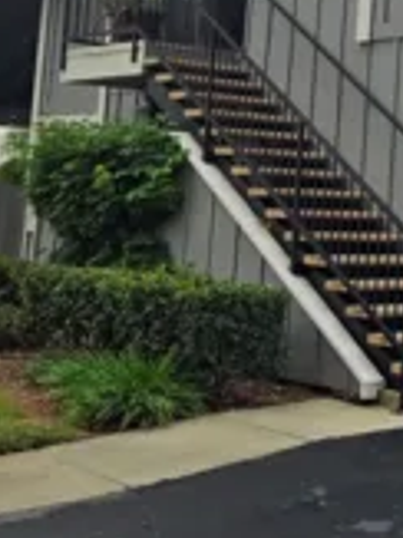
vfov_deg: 23.9
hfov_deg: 17.6
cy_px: 30
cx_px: 505
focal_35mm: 79
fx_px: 1228
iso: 25
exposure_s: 1/1686
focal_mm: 5.4
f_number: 1.8
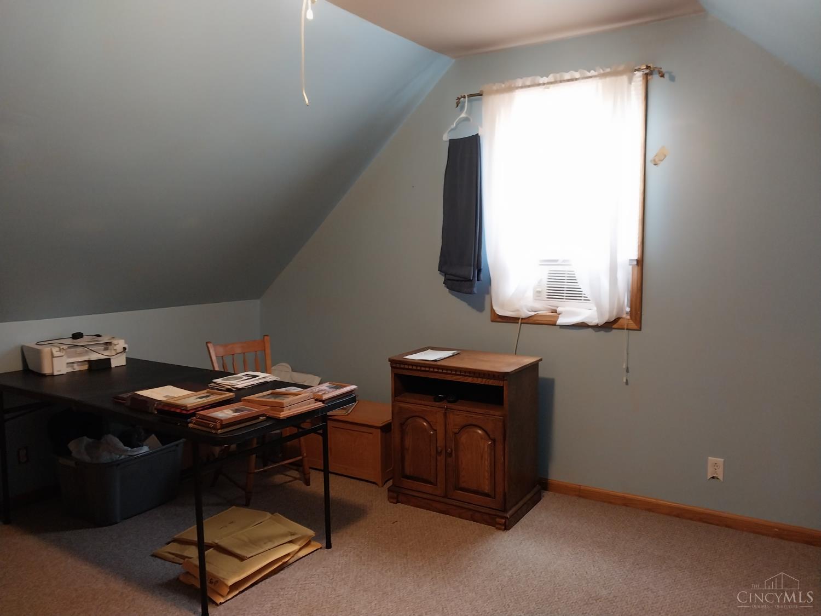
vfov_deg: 53.1
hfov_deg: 67.3
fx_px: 617
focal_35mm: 26
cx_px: 410
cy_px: 308
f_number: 1.8
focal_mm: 4
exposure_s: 1/24
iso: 250
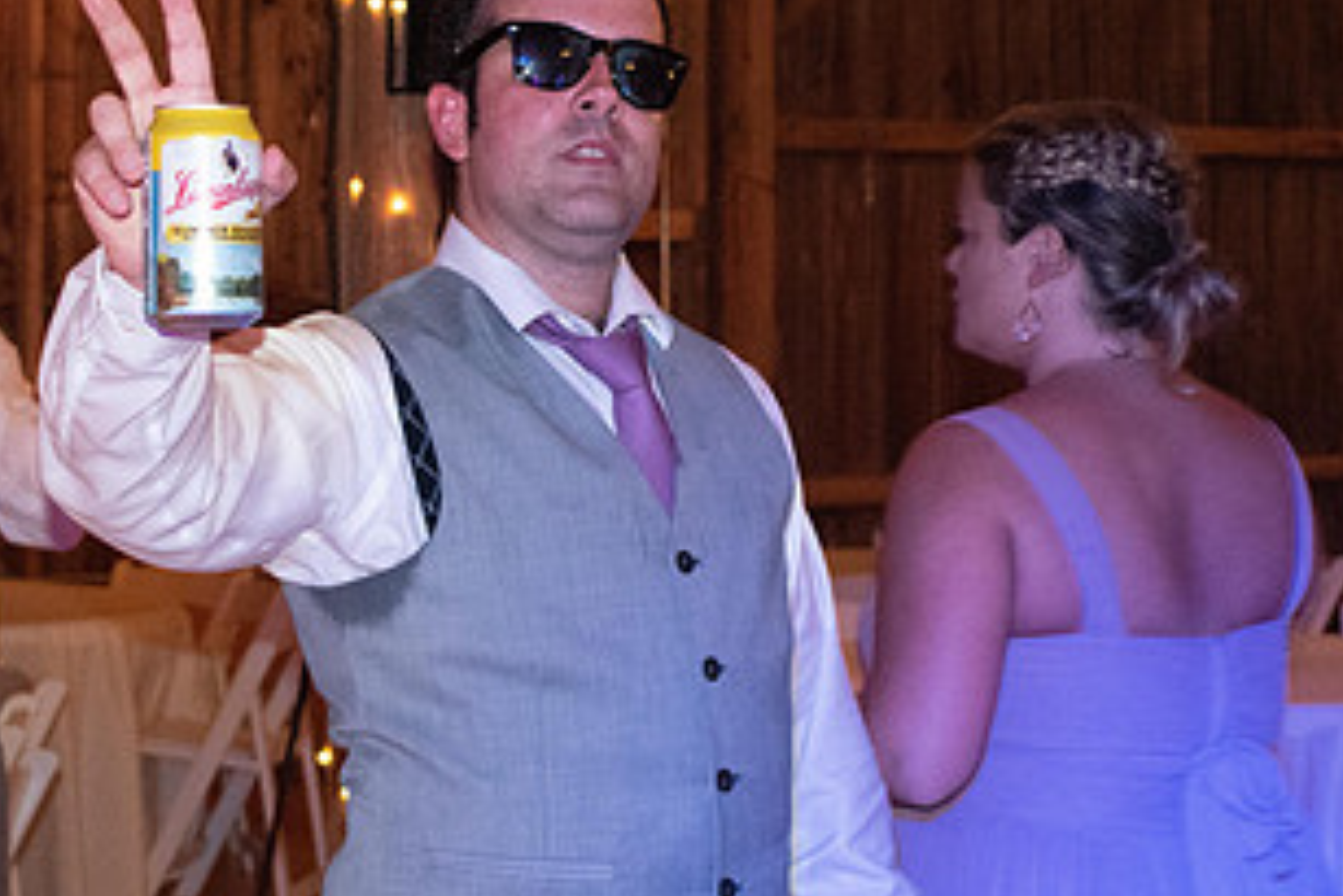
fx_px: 3172
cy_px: 382
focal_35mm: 85
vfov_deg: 16.1
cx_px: 481
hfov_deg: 23.8
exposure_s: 1/60
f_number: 4.2
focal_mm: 30
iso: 6400
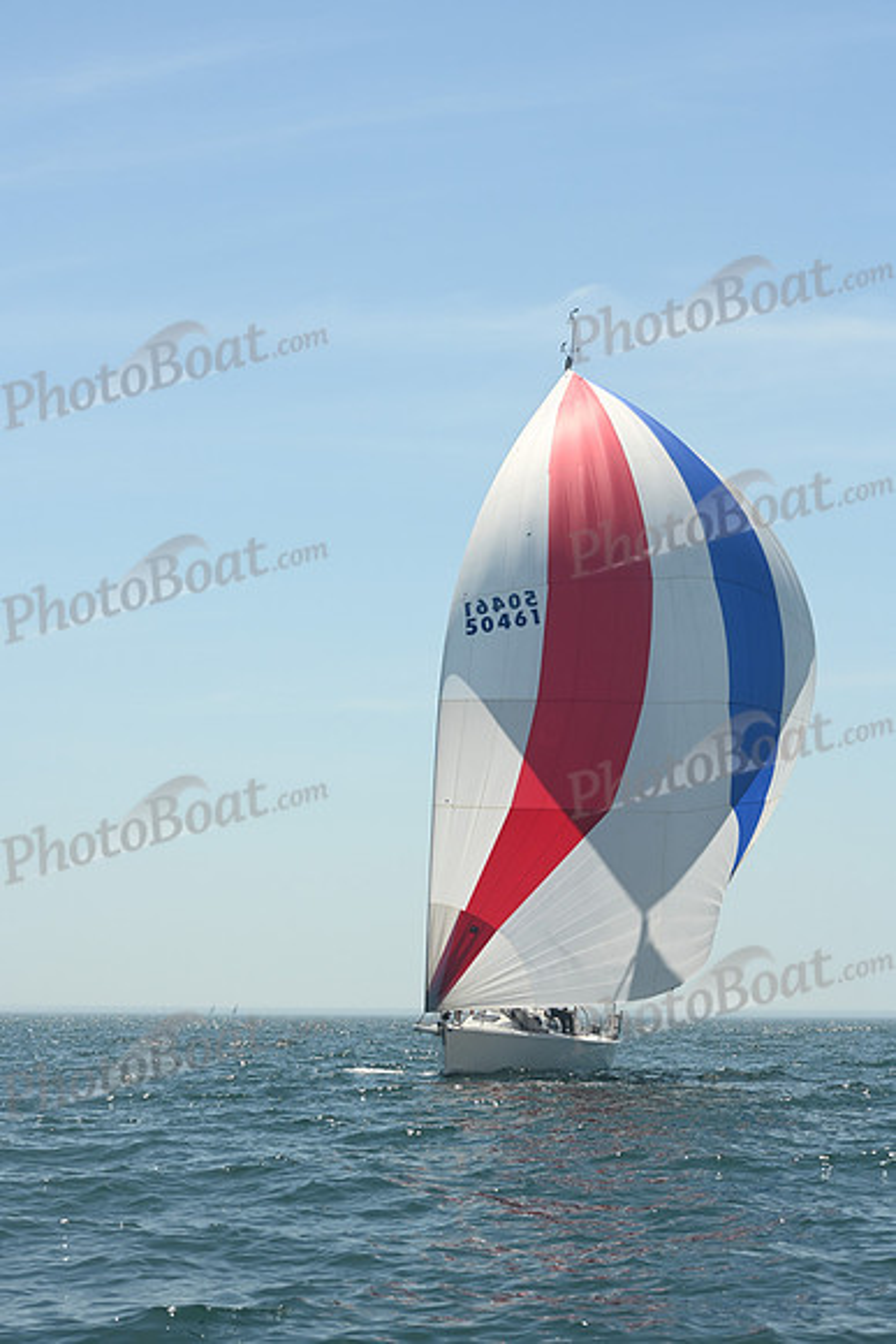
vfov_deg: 20.8
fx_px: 3656
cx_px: 448
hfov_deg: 14.0
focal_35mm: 98
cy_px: 672
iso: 320
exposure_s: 1/1000
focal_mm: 98
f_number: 9
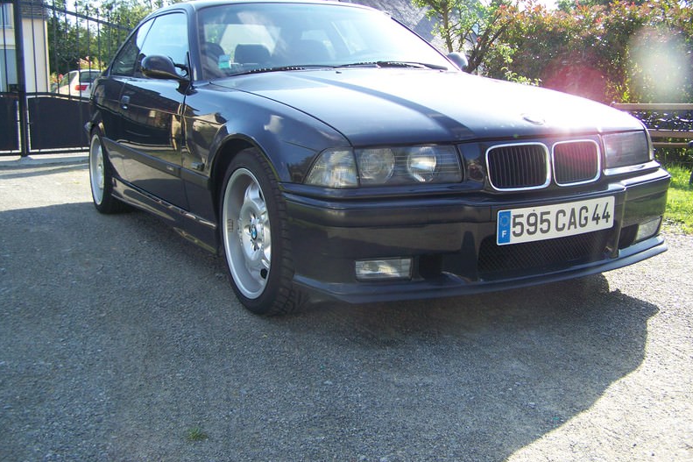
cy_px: 201
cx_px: 349
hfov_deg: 48.5
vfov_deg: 33.3
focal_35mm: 40
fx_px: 770
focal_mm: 6.3
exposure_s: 1/320
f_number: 2.8
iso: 80
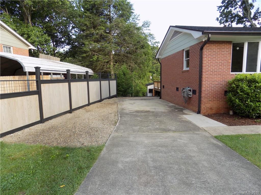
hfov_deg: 73.9
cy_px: 98
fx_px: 173
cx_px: 130
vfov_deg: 58.9
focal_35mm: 23
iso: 80
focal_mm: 4
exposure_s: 1/160
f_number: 3.1
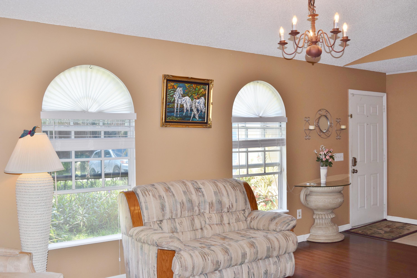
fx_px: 417
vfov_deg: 36.9
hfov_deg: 53.1
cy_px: 139
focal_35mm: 36
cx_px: 208
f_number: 5.6
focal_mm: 24
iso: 450
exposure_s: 1/125
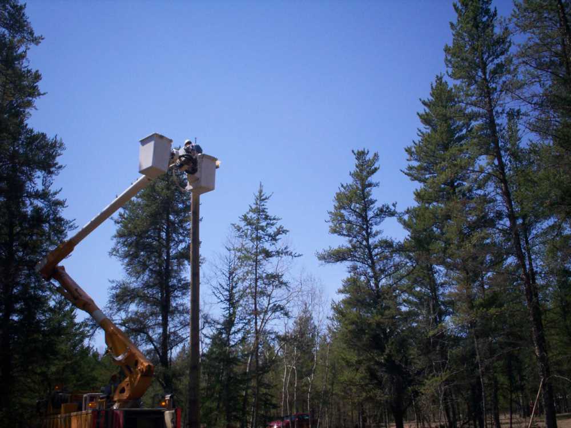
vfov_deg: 39.7
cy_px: 214
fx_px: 594
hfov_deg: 51.4
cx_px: 286
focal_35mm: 36
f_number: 4.5
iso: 100
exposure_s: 1/736
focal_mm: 6
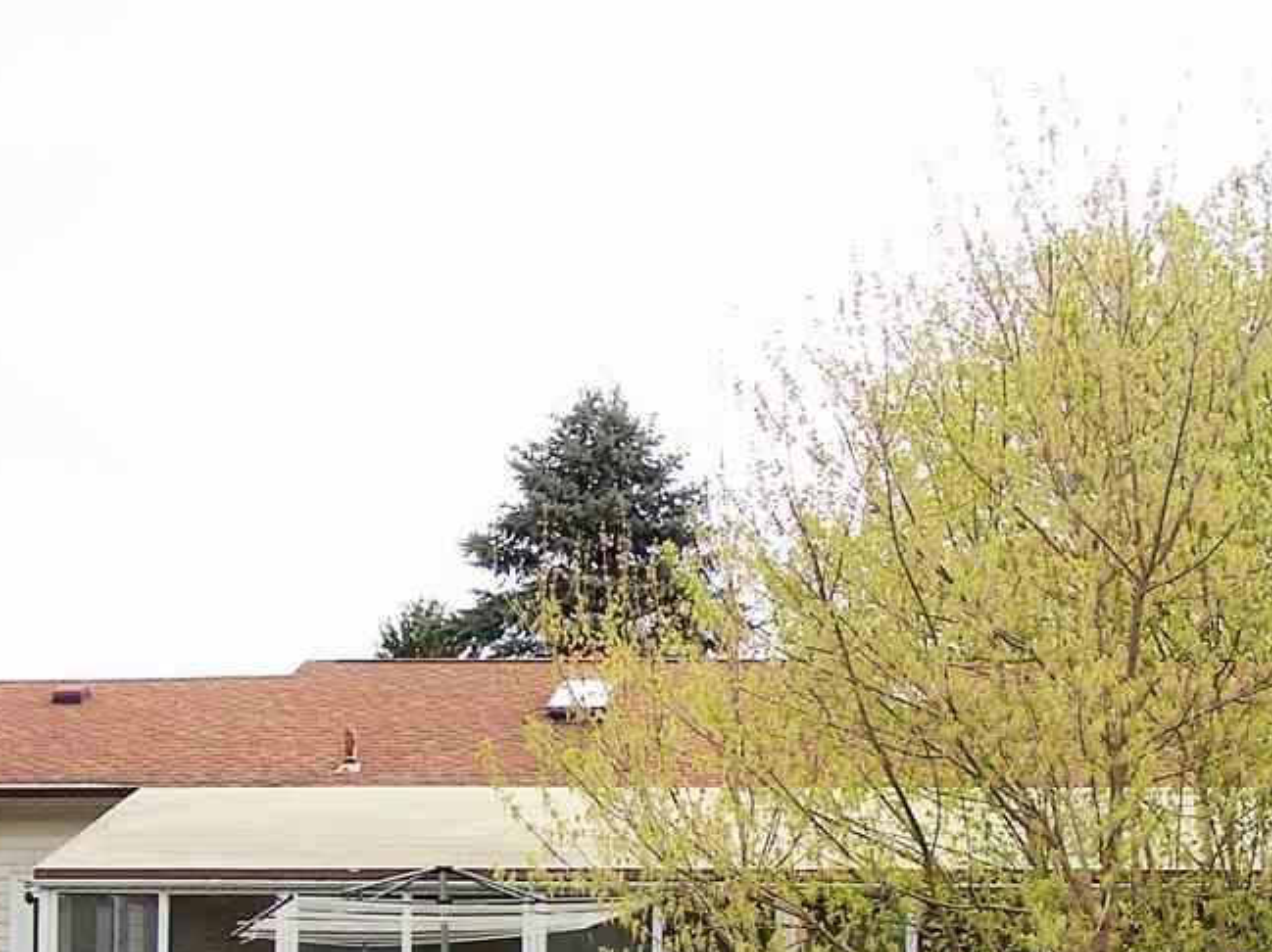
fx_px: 2754
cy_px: 786
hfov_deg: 26.0
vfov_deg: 19.4
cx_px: 629
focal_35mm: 75
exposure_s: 1/500
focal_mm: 6.3
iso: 80
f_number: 2.8
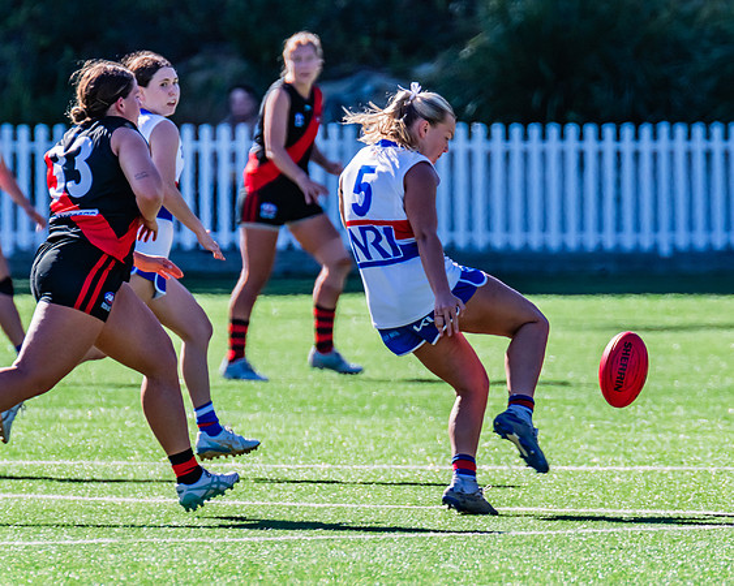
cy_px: 285
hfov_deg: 2.2
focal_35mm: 884
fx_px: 19202
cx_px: 555
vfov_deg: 1.8
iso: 800
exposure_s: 1/1250
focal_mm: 600
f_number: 9
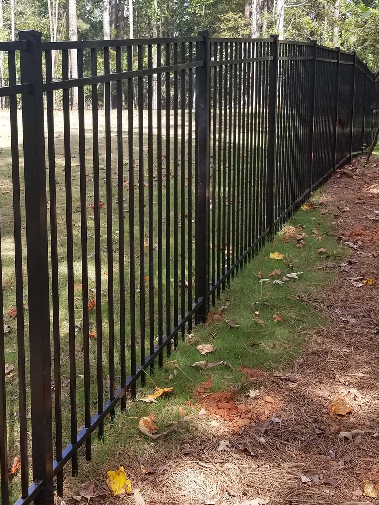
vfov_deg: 39.7
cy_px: 253
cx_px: 126
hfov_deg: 30.0
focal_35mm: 48
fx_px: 701
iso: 50
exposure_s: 1/554
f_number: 1.7
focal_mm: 4.25
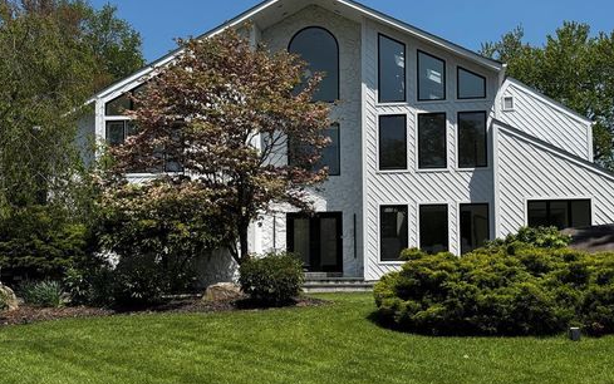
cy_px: 194
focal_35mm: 52
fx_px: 870
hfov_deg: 38.9
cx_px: 306
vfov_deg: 24.9
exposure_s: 1/4310
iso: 64
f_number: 1.78
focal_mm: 6.76
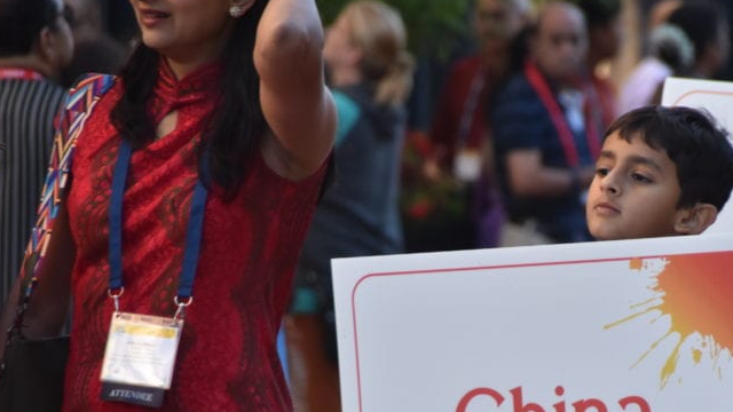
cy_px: 338
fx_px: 12225
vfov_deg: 1.9
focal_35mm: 629
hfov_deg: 3.4
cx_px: 519
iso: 800
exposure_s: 1/400
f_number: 6.3
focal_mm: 250
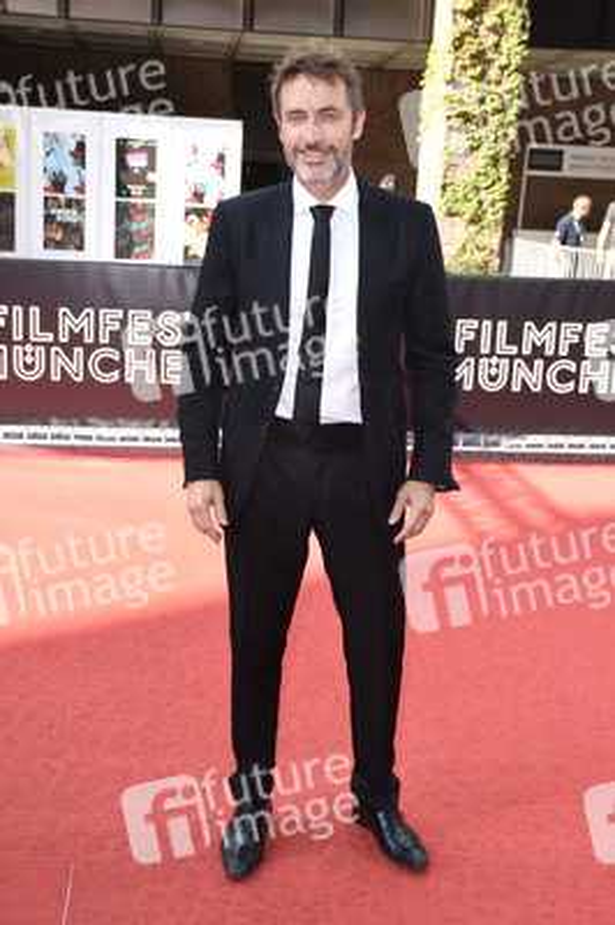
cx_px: 308
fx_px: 1040
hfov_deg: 33.0
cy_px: 462
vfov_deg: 48.0
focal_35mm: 40
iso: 160
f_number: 6.3
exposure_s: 1/125
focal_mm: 27
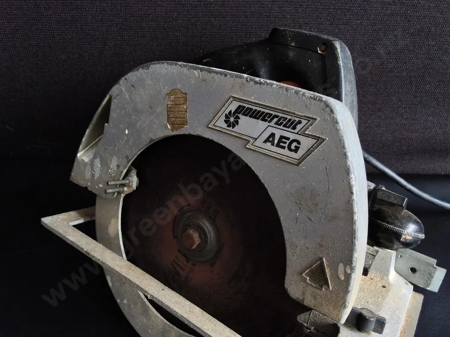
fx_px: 351
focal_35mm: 27
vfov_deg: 51.4
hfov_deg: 65.3
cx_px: 225
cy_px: 168
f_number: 2
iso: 100
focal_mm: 2.87
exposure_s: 1/100
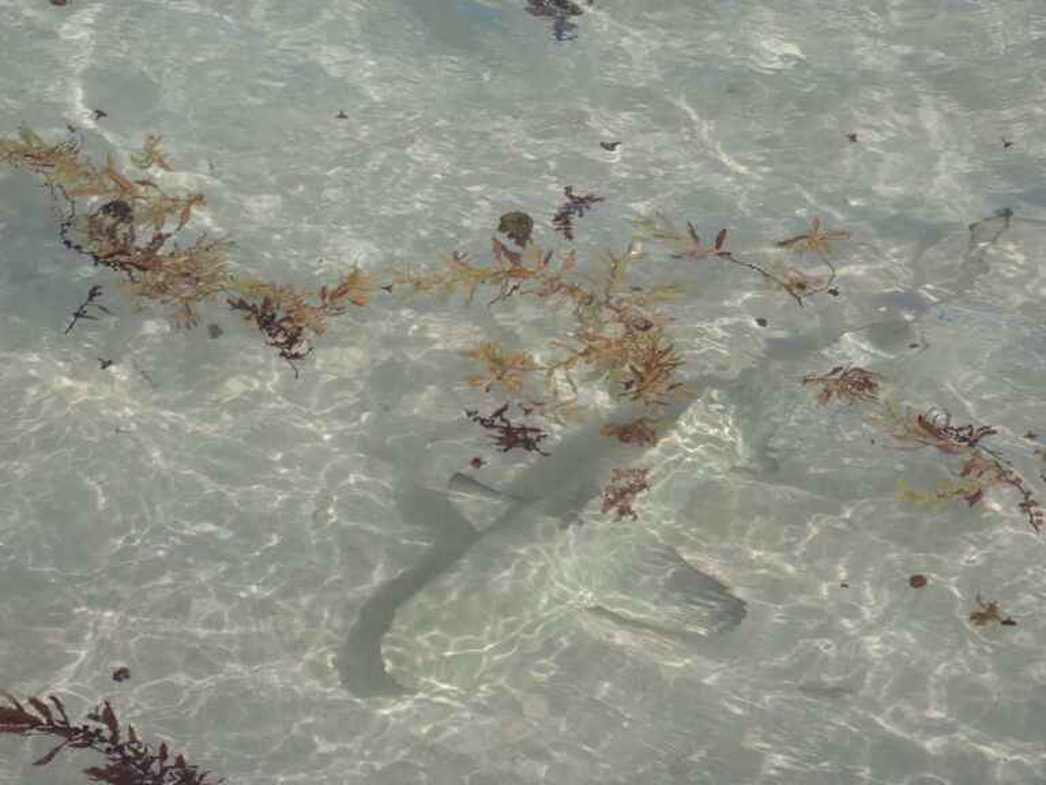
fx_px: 3022
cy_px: 392
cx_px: 523
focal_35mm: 100
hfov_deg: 19.6
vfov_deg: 14.8
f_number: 6.3
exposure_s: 1/500
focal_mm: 18
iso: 100
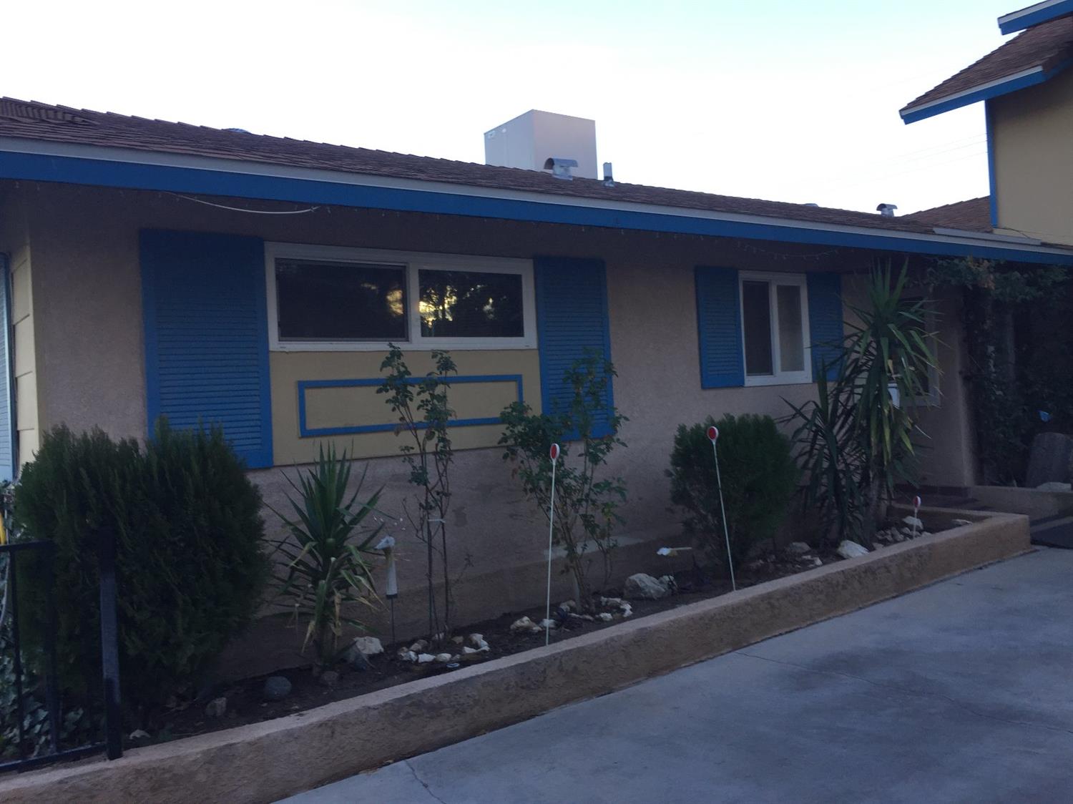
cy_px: 402
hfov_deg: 61.7
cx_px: 536
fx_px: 899
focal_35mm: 29
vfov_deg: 48.2
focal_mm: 4.15
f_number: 2.2
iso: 32
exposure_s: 1/120
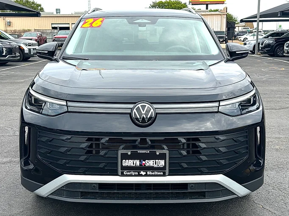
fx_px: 409
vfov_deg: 29.7
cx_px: 145
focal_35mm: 49
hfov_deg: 38.9
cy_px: 110
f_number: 1.78
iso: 64
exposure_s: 1/2304
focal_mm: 6.86
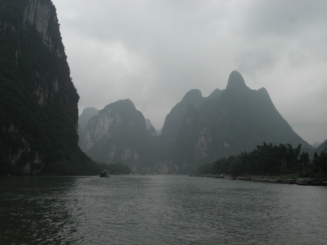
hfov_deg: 49.0
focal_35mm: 38
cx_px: 164
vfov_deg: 37.7
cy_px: 122
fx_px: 359
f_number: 8
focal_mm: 7.8
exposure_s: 1/350
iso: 100
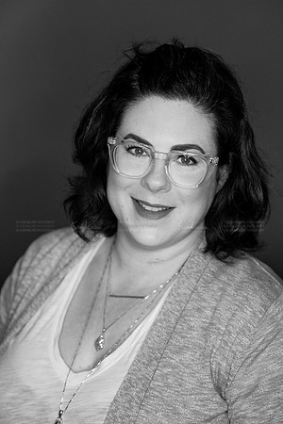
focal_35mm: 85
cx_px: 142
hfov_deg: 16.1
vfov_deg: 23.9
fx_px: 1002
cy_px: 212
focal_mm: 85
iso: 1600
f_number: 3.2
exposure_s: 1/160
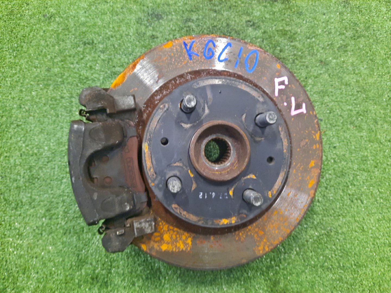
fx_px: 282
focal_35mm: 25
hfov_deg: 69.4
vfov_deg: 54.9
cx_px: 196
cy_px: 146
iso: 381
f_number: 2
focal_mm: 4.6
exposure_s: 1/25
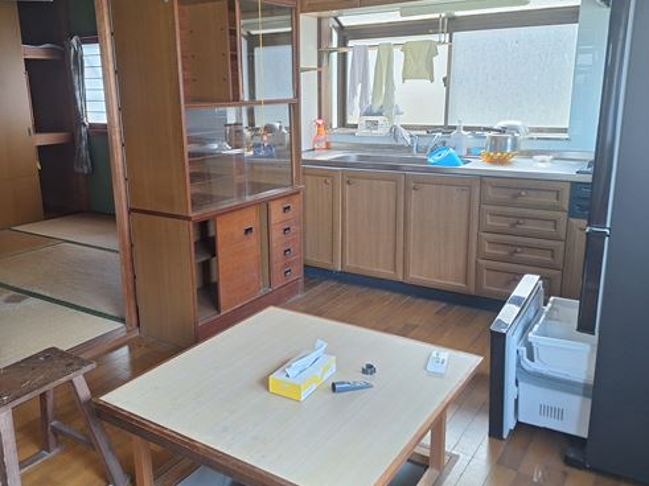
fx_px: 562
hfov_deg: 59.8
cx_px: 286
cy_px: 231
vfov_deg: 46.8
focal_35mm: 30
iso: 100
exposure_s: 1/50
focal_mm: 5.54
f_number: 1.8
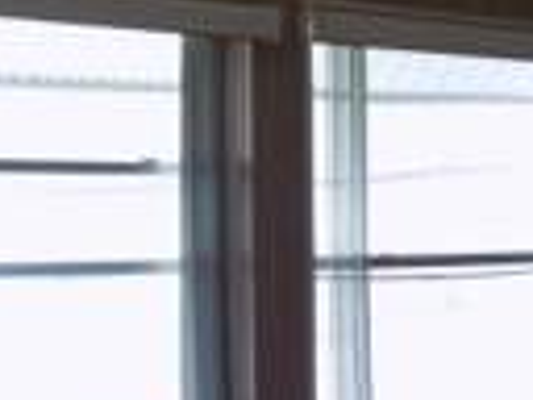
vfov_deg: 17.1
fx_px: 1324
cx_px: 812
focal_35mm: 86
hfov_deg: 19.6
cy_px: 265
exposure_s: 1/30
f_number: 3.1
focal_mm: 4
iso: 80
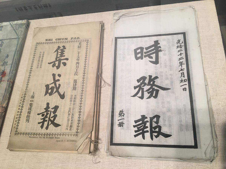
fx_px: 189
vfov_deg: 48.2
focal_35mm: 29
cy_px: 84
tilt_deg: -54.7
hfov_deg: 61.7
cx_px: 113
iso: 125
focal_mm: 4.15
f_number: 2.2
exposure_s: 1/33
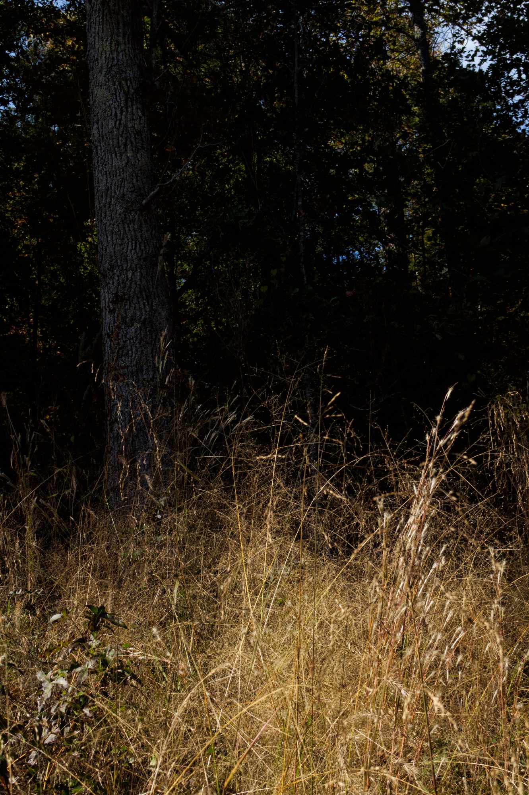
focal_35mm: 57
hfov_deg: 23.8
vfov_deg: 35.1
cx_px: 264
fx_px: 1258
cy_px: 398
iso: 320
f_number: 11
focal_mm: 38
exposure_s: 1/320
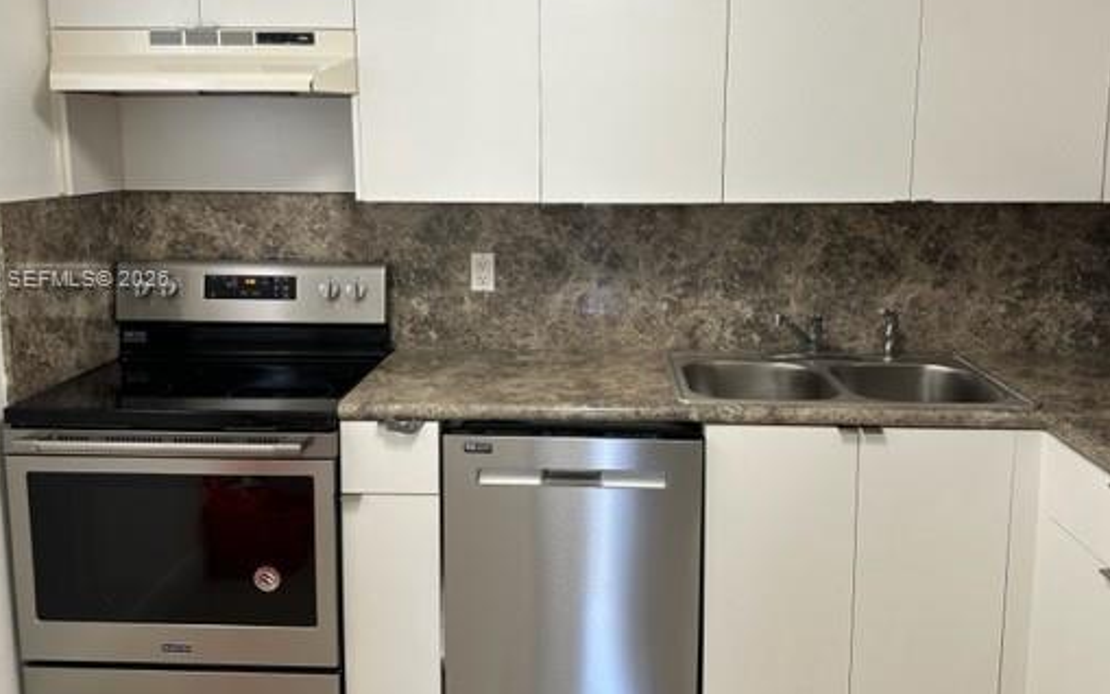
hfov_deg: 59.7
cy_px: 279
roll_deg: +0.0
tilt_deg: -9.1
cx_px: 569
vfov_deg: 39.3
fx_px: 968
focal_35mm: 32
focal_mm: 6.86
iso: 125
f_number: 1.78
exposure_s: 1/60
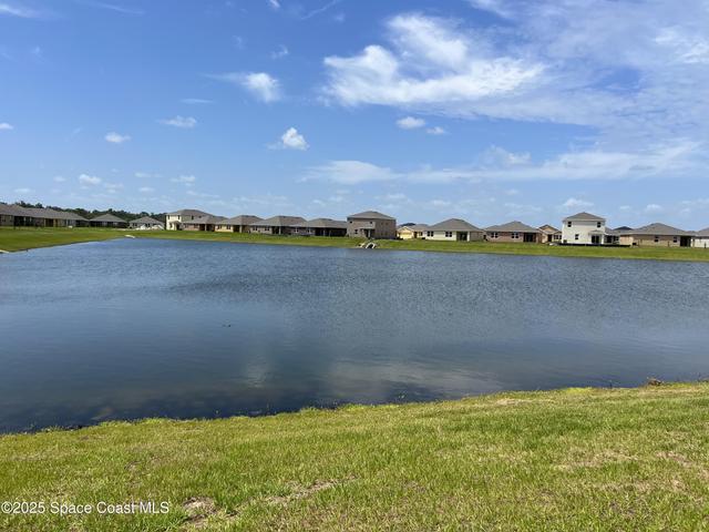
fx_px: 533
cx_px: 354
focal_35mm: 26
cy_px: 266
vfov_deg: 53.1
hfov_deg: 67.3
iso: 50
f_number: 1.5
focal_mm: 5.7
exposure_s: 1/6579
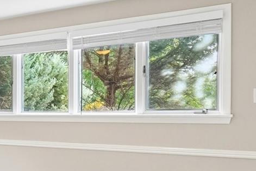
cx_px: -100
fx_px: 363
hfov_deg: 29.1
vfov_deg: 26.3
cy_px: 115
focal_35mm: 51
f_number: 8
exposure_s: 1/10
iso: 400
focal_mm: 10
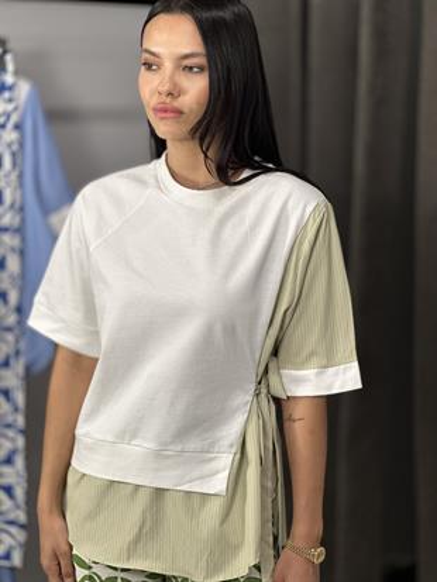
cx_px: 218
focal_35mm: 77
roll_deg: -1.3
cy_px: 291
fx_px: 1295
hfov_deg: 19.1
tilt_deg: -8.6
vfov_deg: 25.3
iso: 160
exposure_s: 1/100
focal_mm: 9
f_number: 2.8
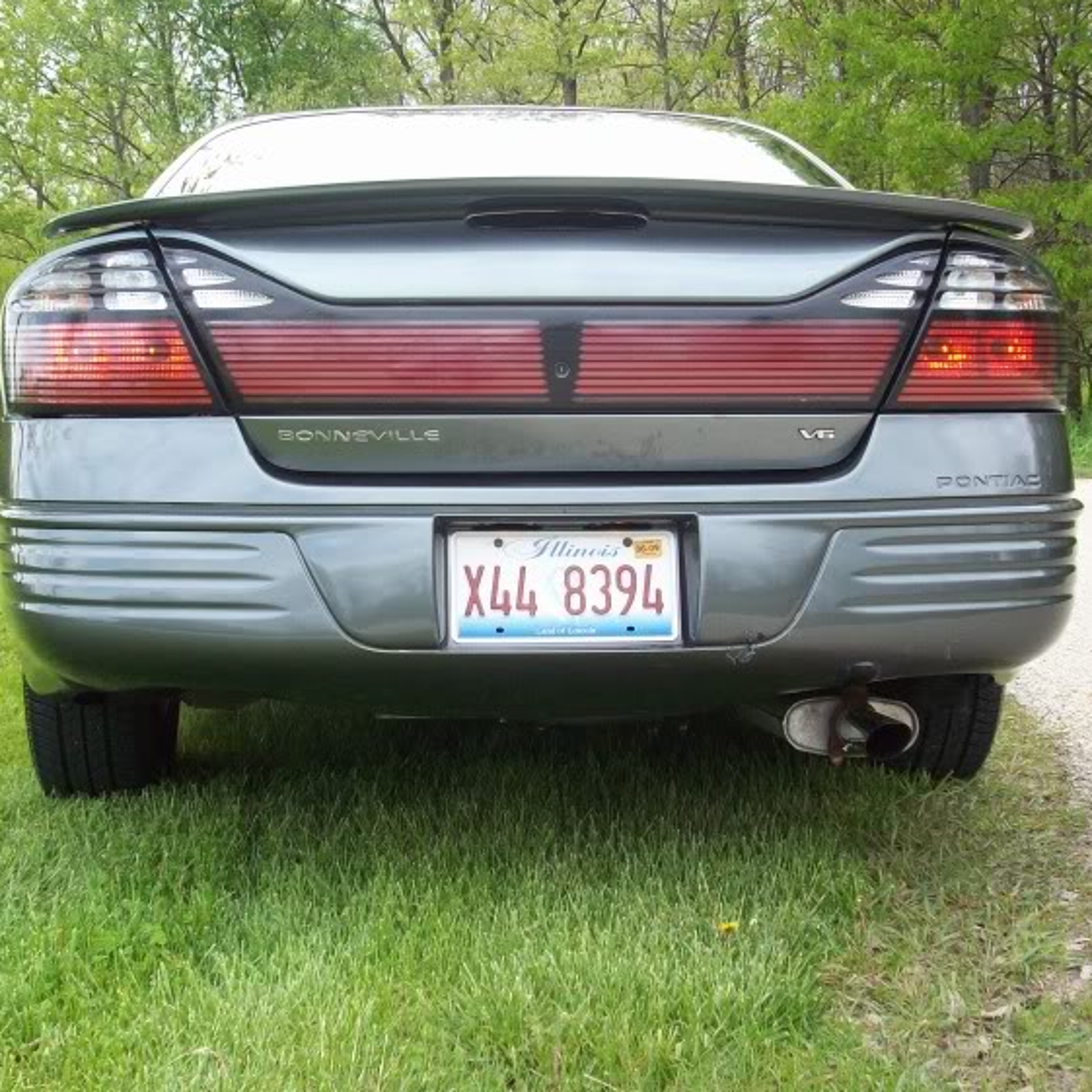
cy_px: 510
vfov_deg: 29.5
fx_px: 2070
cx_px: 461
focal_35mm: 58
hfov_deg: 29.5
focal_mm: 7.6
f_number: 3.1
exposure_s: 1/250
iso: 80
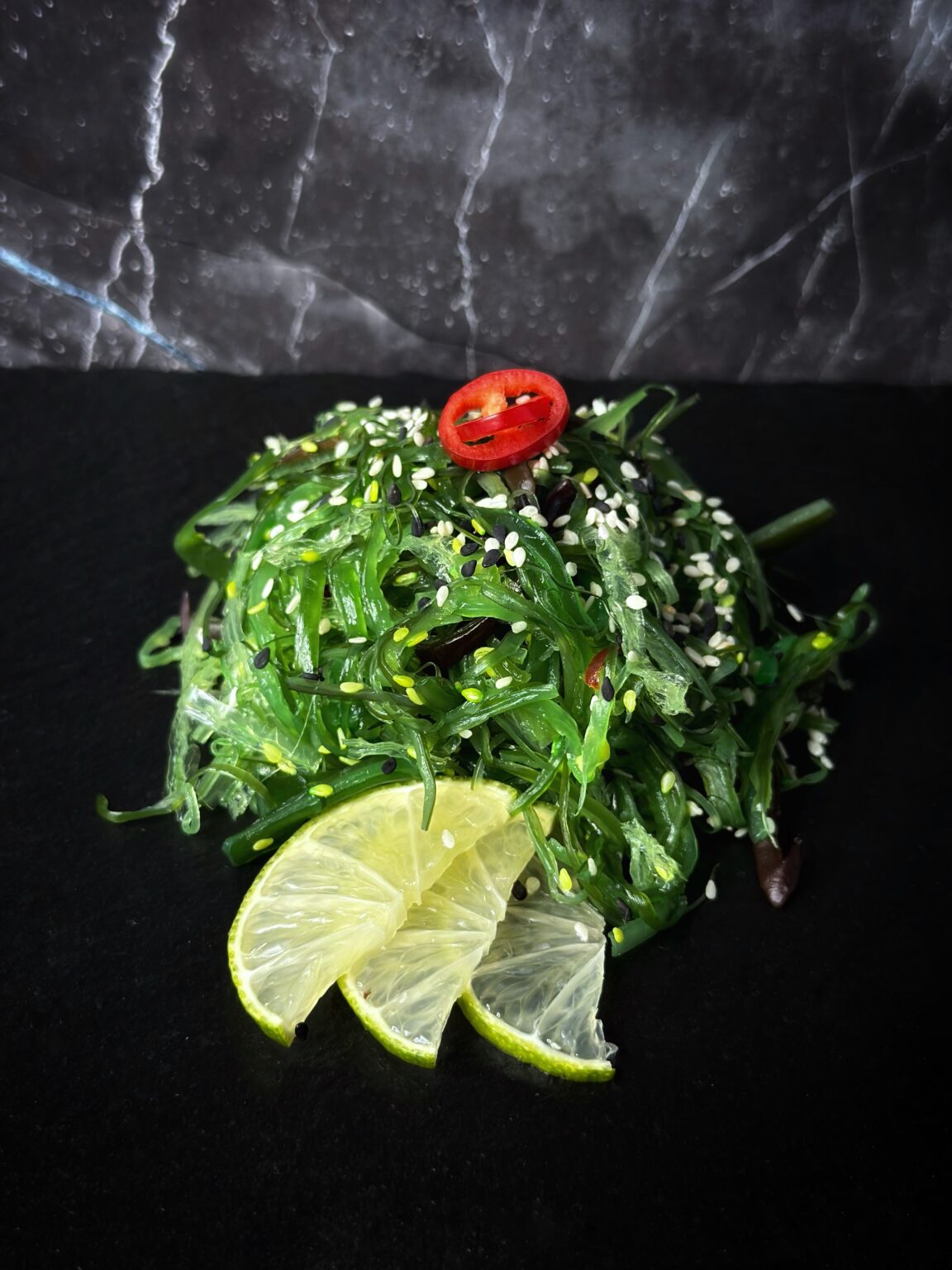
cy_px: 635
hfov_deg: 30.3
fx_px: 1760
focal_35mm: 48
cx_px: 476
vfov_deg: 39.7
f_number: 1.78
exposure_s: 1/121
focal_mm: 6.86
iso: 64
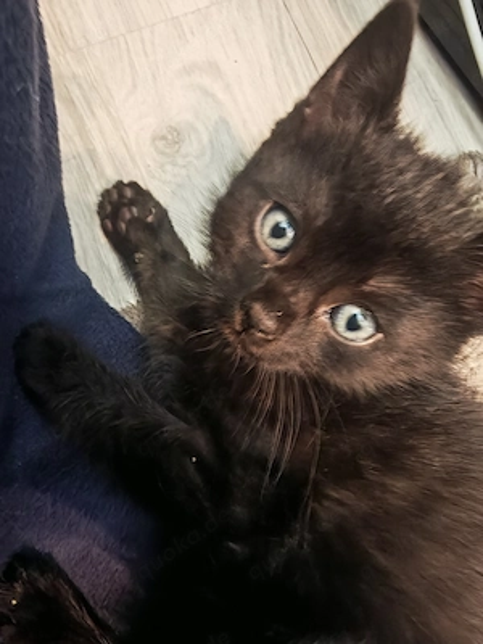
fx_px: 428
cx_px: 242
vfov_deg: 73.9
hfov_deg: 58.9
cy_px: 322
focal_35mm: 23
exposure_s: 1/9
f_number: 2
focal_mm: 1.82
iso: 1600
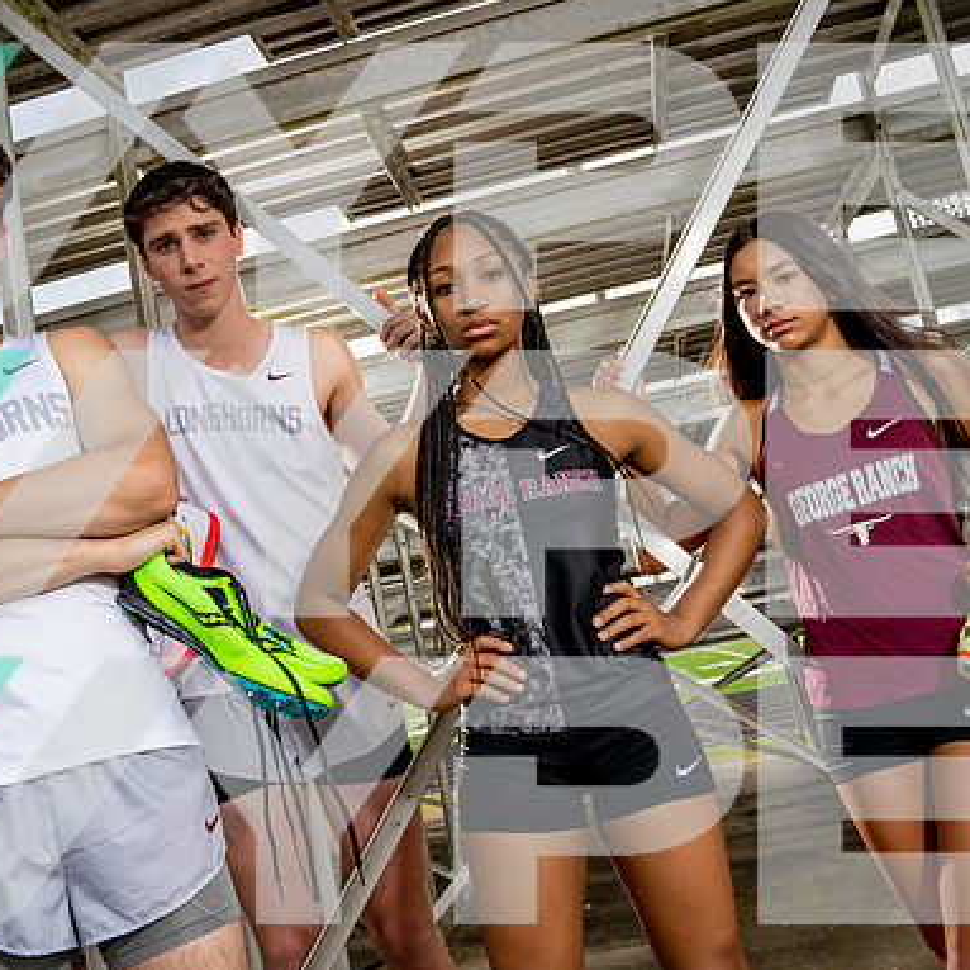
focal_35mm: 36
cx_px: 413
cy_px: 485
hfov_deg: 45.9
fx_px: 1141
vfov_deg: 46.0
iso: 100
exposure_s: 1/125
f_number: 8
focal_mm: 28
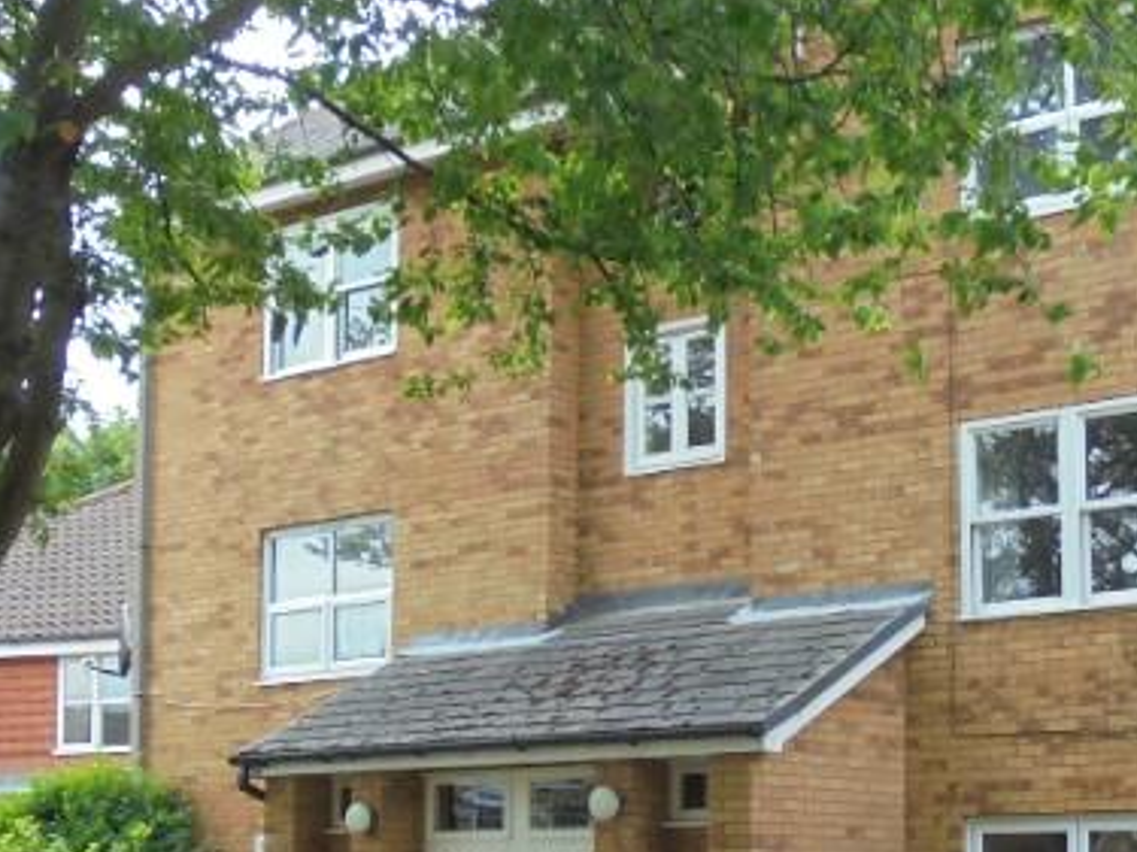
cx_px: 676
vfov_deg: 20.5
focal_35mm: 71
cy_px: 694
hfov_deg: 27.4
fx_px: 2331
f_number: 3.5
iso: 100
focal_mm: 4.6
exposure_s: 1/160
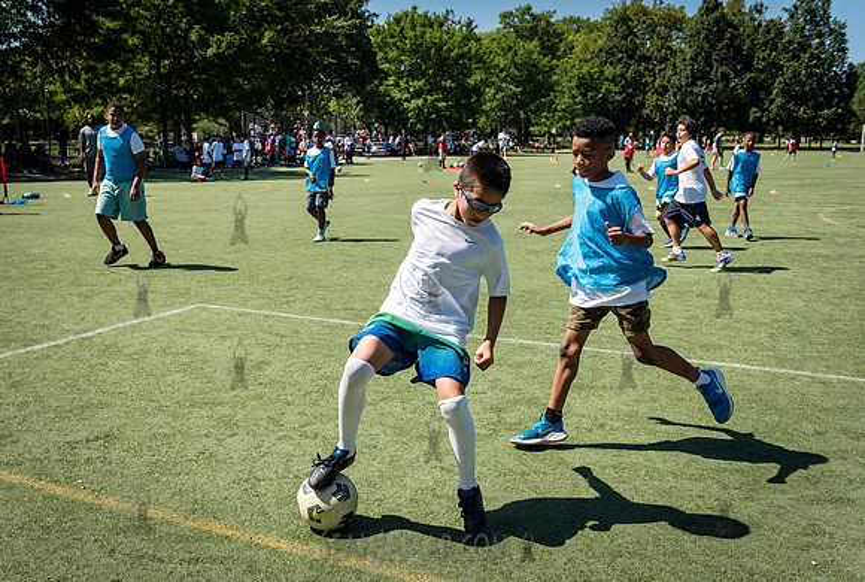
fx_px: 890
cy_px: 304
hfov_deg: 51.7
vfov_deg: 36.2
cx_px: 383
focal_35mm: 37
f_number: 4
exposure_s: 1/1600
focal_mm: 32
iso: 200
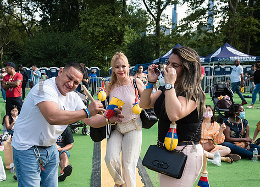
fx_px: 281
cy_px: 117
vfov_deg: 36.6
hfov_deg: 49.3
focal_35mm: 38
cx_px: 103
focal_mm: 24
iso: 500
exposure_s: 1/1250
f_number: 4.5
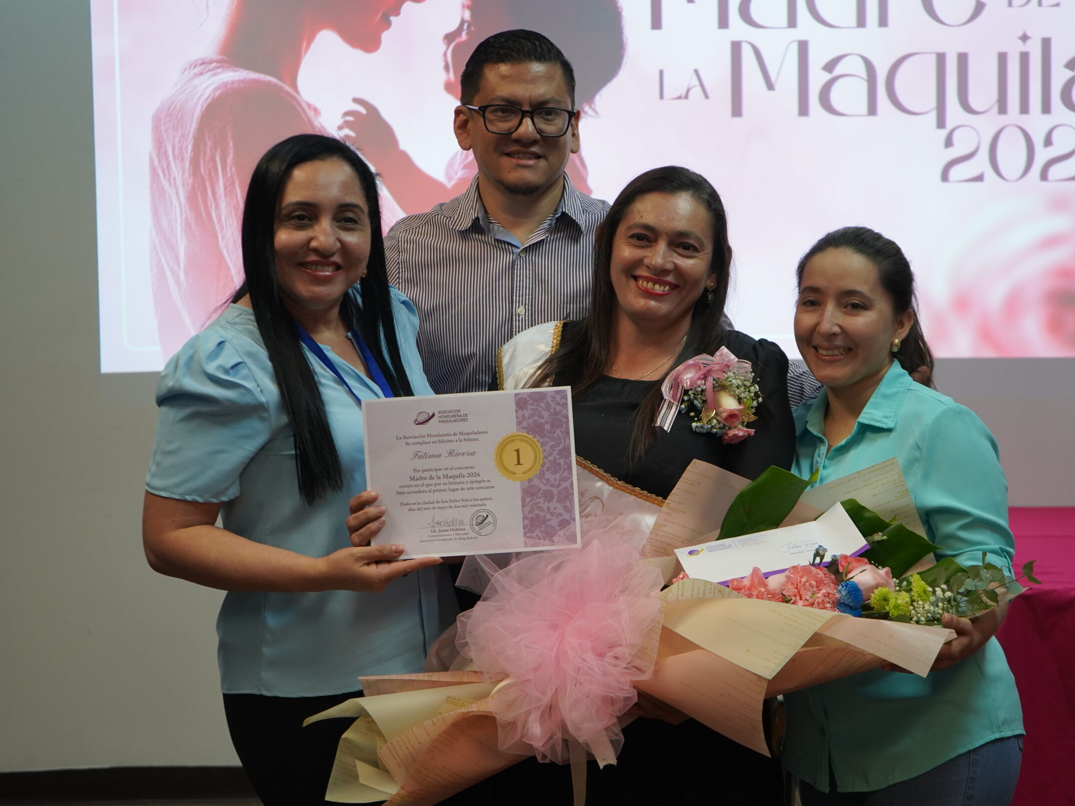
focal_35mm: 57
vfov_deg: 25.7
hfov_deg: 33.8
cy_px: 407
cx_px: 583
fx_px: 1770
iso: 2500
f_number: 4.5
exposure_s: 1/160
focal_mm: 50
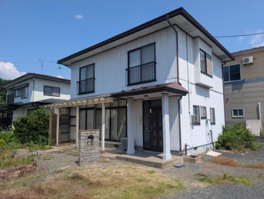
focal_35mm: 24
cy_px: 100
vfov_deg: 57.0
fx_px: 183
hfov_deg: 71.5
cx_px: 132
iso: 24
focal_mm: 6.9
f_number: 1.68
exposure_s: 1/1497
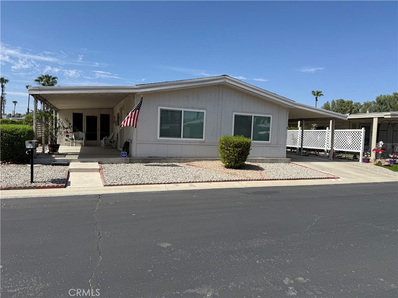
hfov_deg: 71.6
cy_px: 149
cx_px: 199
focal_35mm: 24
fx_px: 276
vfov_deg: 56.8
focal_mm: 6.76
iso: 80
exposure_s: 1/6711
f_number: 1.78
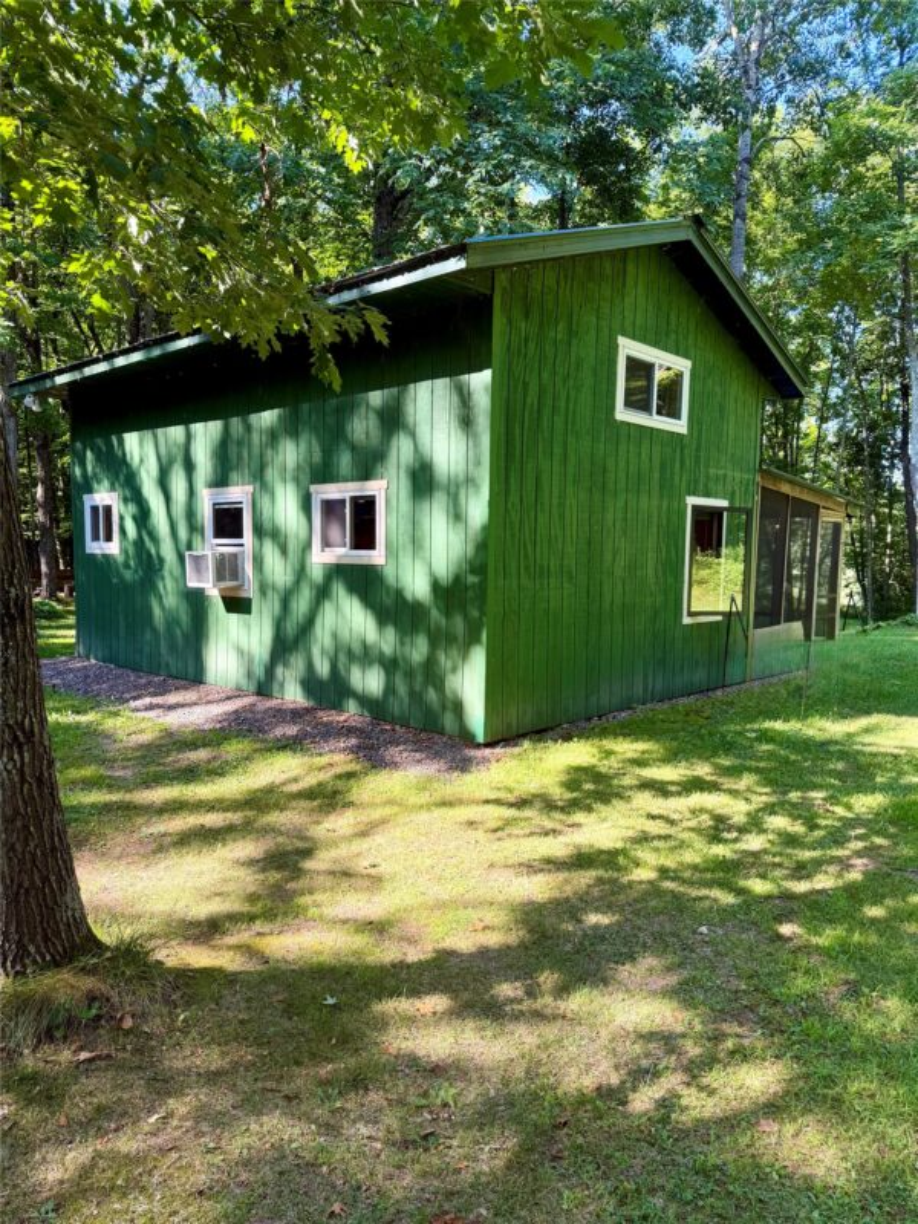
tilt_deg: -6.0
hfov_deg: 56.8
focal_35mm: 24
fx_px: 849
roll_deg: -2.1
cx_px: 459
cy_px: 612
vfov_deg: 71.6
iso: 80
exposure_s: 1/245
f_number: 1.78
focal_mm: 6.76
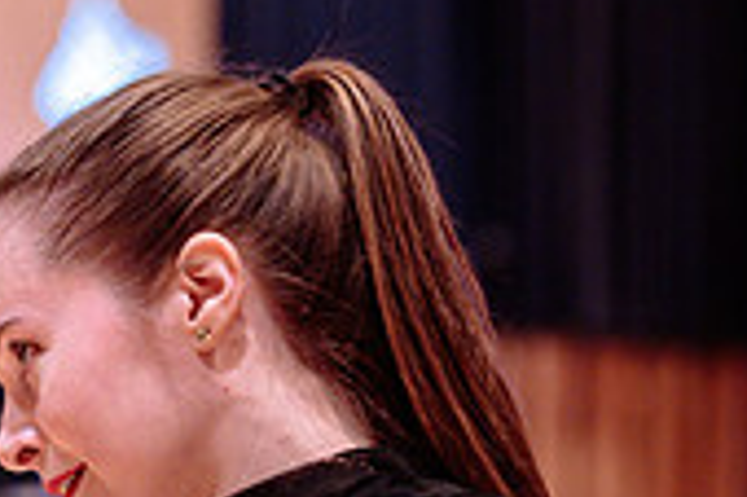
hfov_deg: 11.8
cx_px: -127
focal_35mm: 171
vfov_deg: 7.8
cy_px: 763
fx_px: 3545
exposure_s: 1/160
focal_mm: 50
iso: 1600
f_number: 1.8
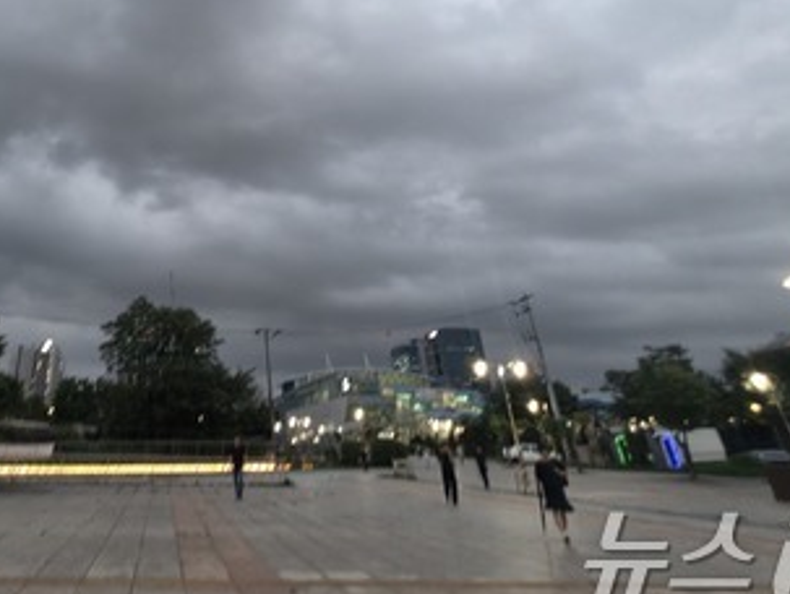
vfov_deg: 51.6
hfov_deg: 67.7
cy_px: 83
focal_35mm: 24
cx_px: 214
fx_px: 548
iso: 250
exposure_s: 1/60
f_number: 1.9
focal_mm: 2.2
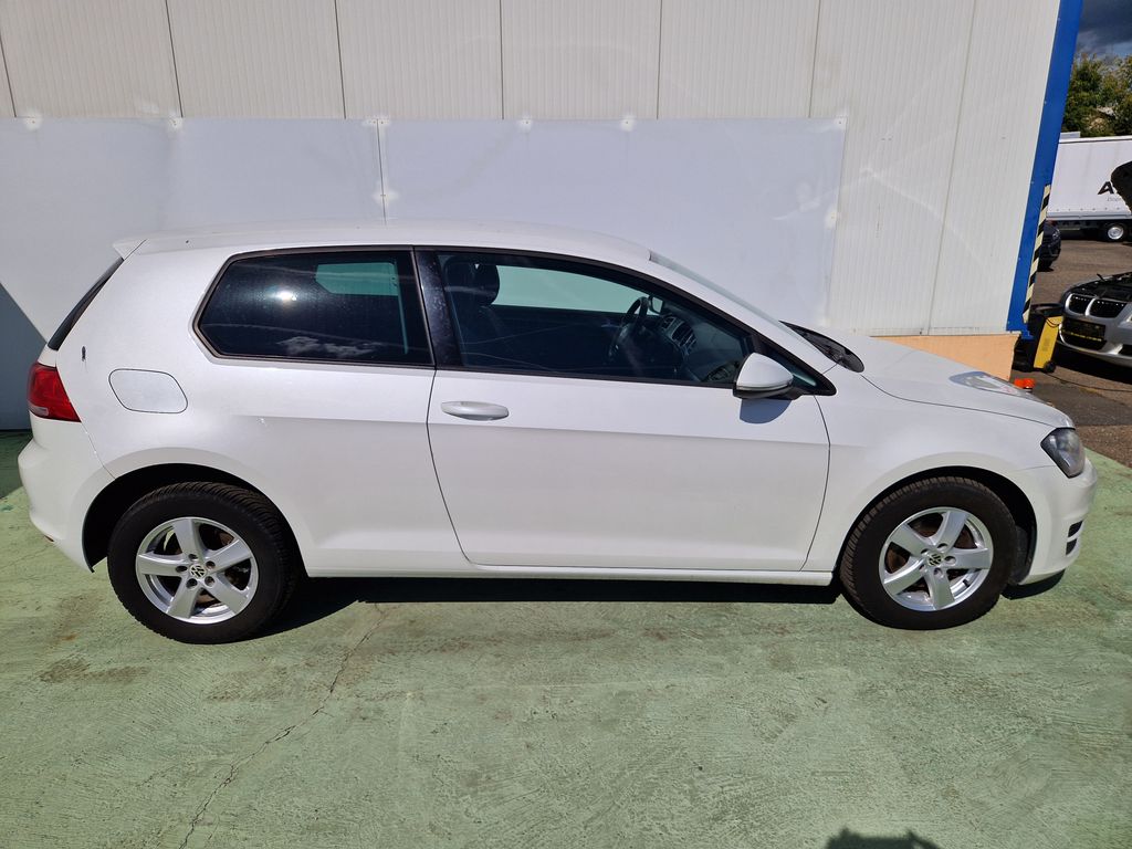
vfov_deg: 58.9
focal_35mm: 23
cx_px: 566
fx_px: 752
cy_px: 424
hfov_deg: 73.9
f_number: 1.8
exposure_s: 1/6256
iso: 50
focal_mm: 5.4
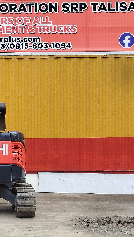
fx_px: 272
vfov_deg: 47.4
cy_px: 120
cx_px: -17
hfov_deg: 25.5
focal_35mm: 43
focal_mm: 5.31
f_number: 1.7
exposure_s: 1/195
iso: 50
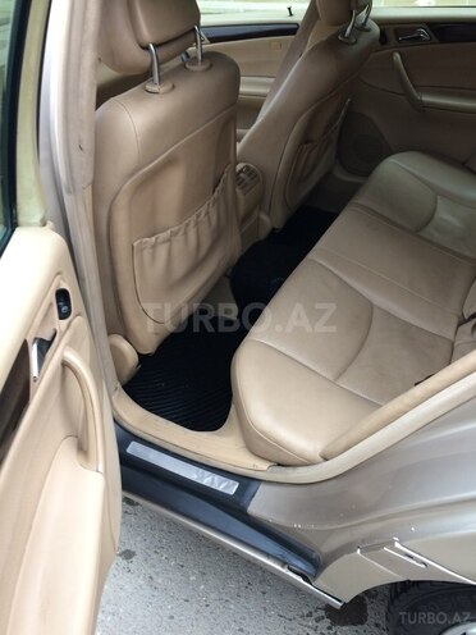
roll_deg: +3.9
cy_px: 318
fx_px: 532
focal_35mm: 29
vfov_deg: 61.7
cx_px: 238
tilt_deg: -35.5
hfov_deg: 48.2
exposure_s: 1/33
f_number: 2.2
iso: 32
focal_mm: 4.15
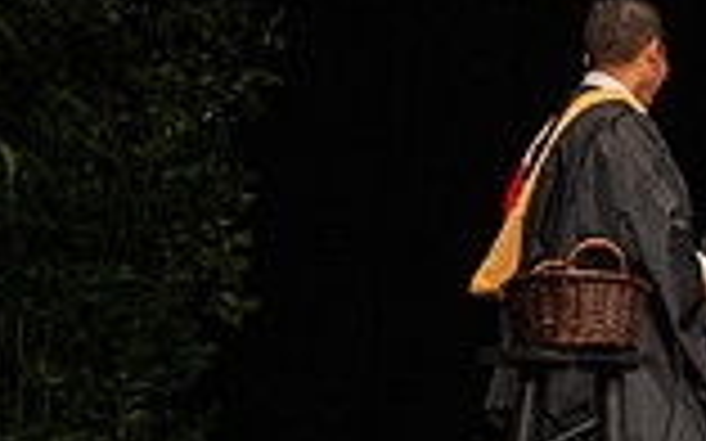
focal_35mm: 133
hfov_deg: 14.8
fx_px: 2558
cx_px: 994
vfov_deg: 9.8
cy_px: 133
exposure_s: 1/400
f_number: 2.8
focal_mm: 33
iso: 2000
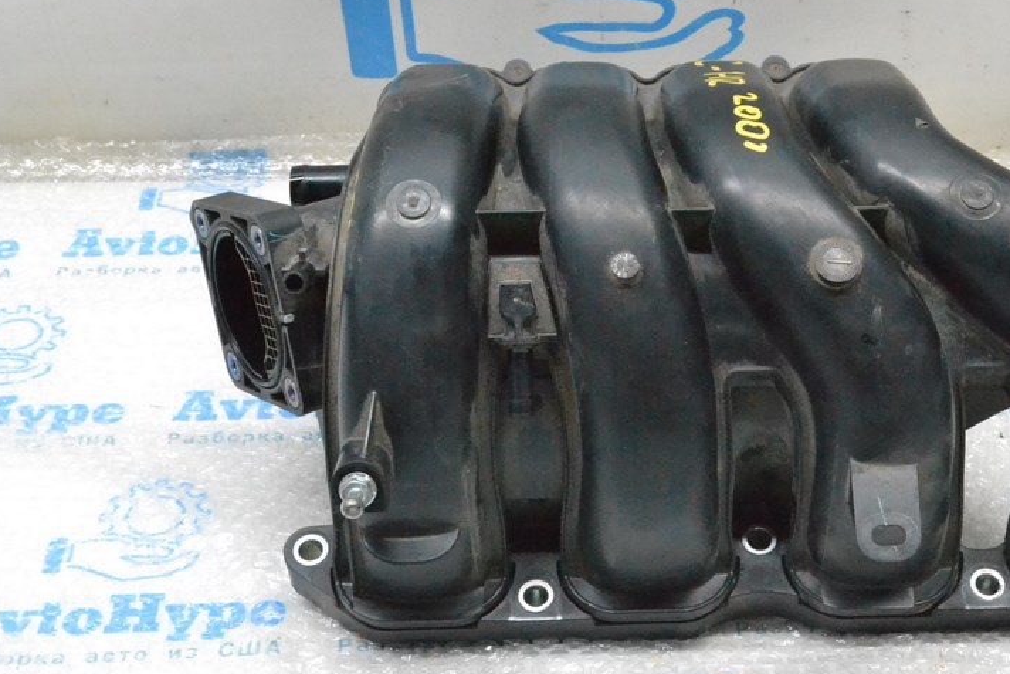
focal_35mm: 69
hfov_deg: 29.0
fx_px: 1936
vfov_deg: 19.7
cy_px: 239
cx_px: 697
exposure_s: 1/100
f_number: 11
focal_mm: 32
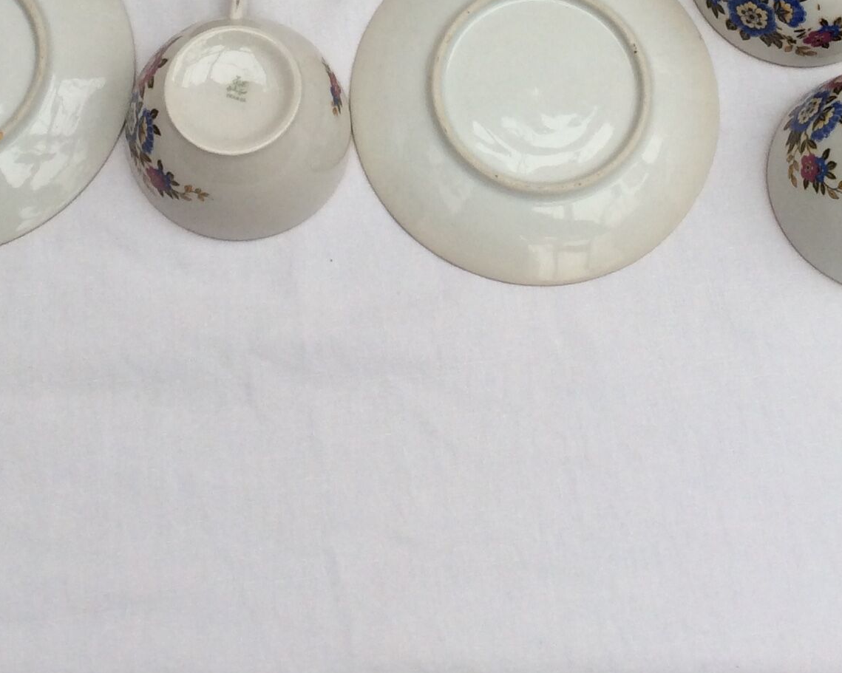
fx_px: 1769
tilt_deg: -69.1
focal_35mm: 71
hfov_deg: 26.8
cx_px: 391
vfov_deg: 20.6
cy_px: -49
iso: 32
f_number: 2.4
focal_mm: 3.3
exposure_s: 1/209
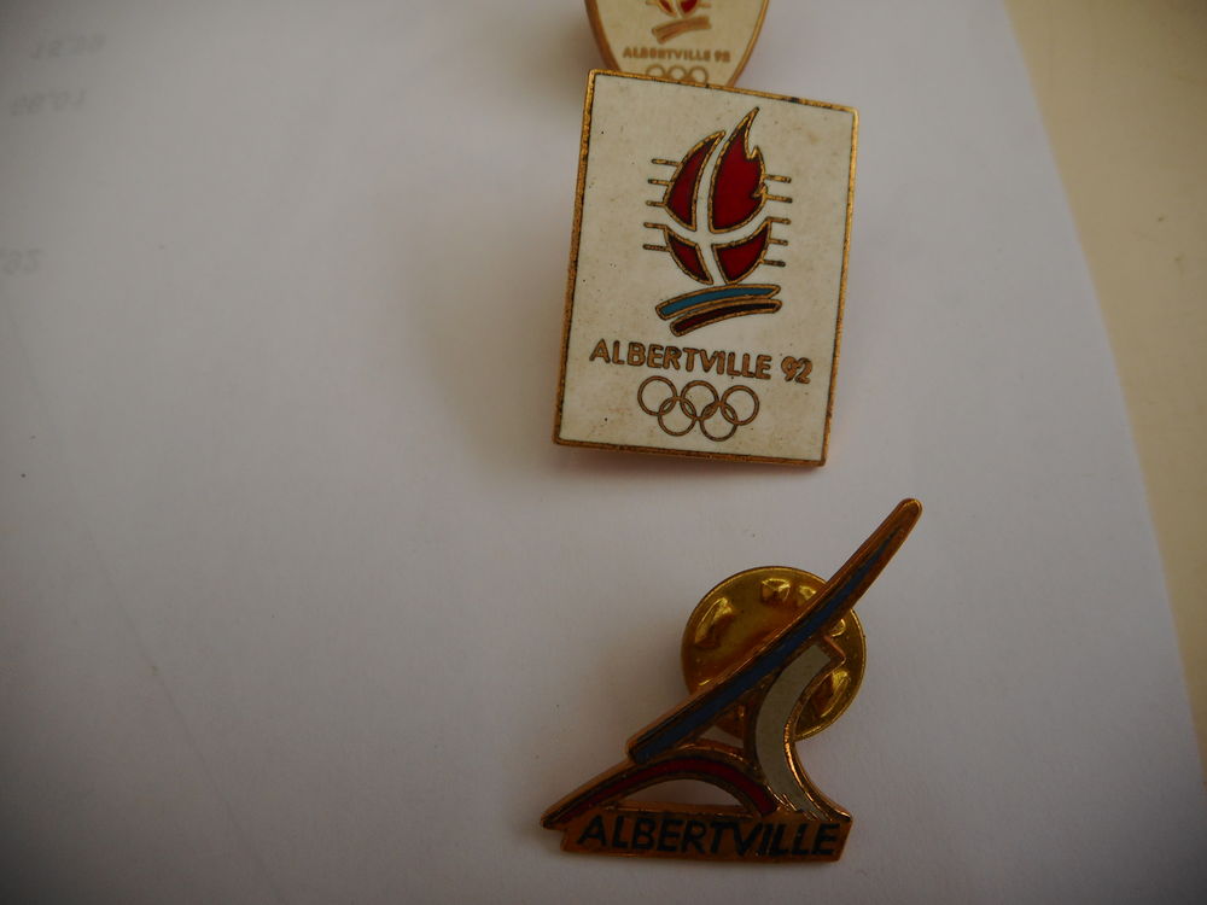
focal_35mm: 34
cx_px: 604
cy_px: 452
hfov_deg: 54.0
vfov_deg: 41.8
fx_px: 1186
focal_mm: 6
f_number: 4.2
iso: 80
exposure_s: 1/125
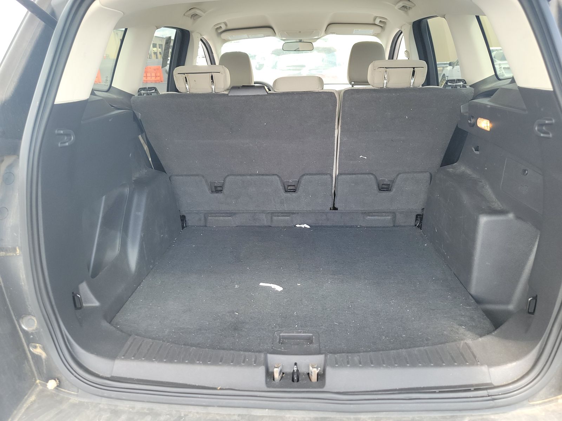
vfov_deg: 56.8
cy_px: 210
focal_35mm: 24
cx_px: 281
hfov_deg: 71.6
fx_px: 390
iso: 81
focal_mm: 6.7
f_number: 1.8
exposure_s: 1/59
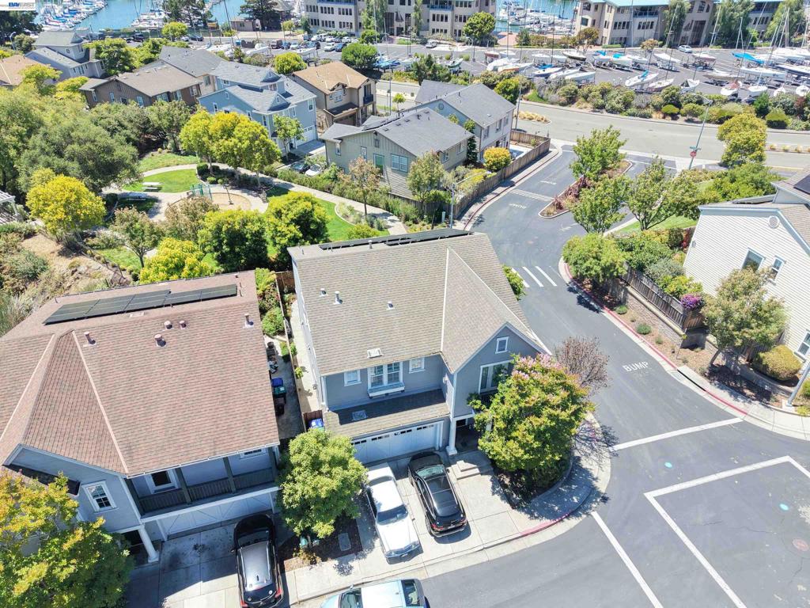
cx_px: 405
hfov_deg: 71.6
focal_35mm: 24
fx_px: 562
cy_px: 304
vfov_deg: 56.8
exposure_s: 1/1250
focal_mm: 8.67
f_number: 1.8
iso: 200
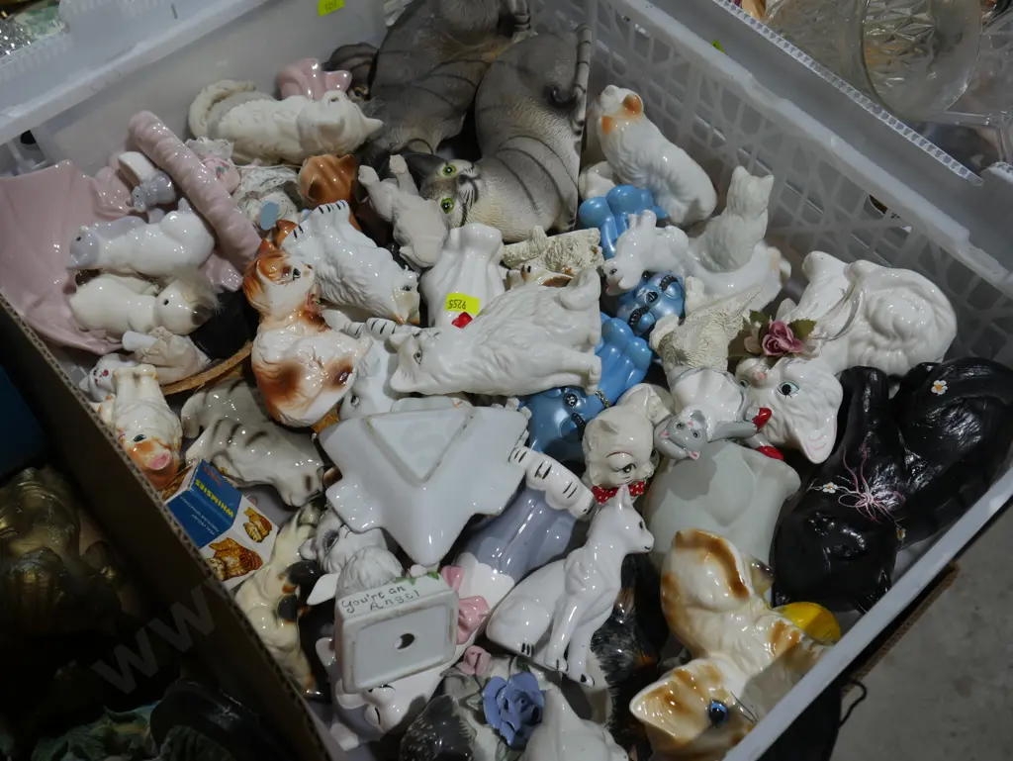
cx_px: 506
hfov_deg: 51.3
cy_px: 380
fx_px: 1054
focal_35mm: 36
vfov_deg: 39.7
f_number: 5
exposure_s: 1/125
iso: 200
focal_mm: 18
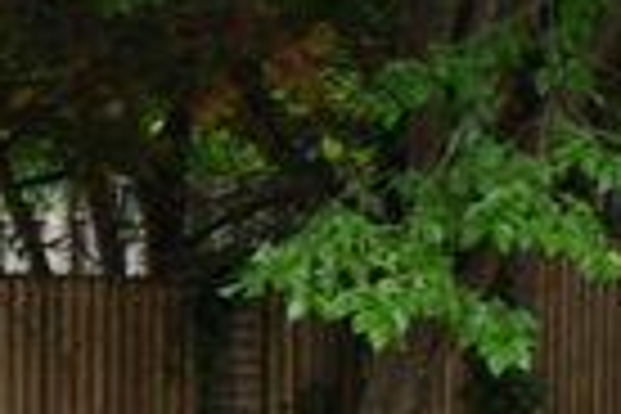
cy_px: 907
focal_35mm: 488
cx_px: 1292
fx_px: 8417
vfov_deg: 2.8
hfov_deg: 4.2
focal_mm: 70
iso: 800
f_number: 4.5
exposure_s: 1/250
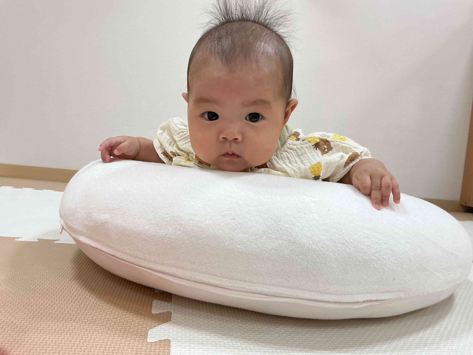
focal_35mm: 29
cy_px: 178
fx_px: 396
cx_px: 236
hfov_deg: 61.7
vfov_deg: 48.2
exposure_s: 1/120
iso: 64
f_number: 1.8
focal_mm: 3
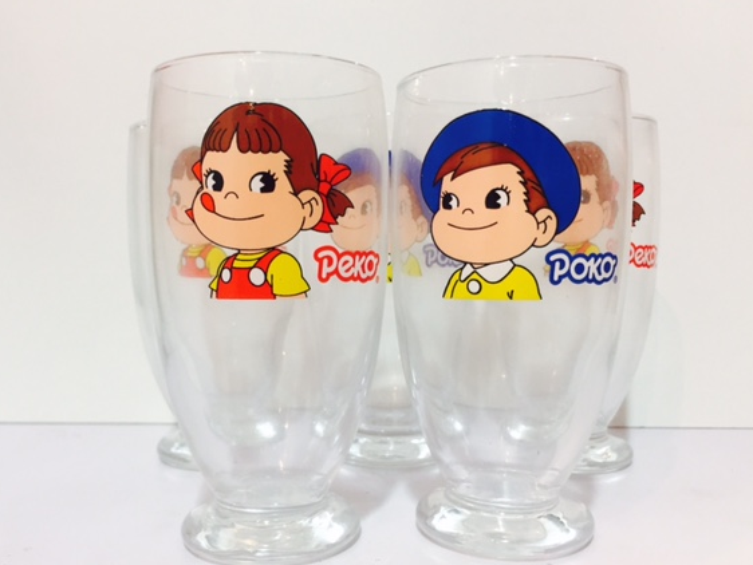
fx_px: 718
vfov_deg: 42.9
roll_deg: -2.2
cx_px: 355
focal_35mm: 33
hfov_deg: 55.3
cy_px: 308
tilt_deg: -1.8
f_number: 2.2
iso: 64
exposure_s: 1/33
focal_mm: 4.15
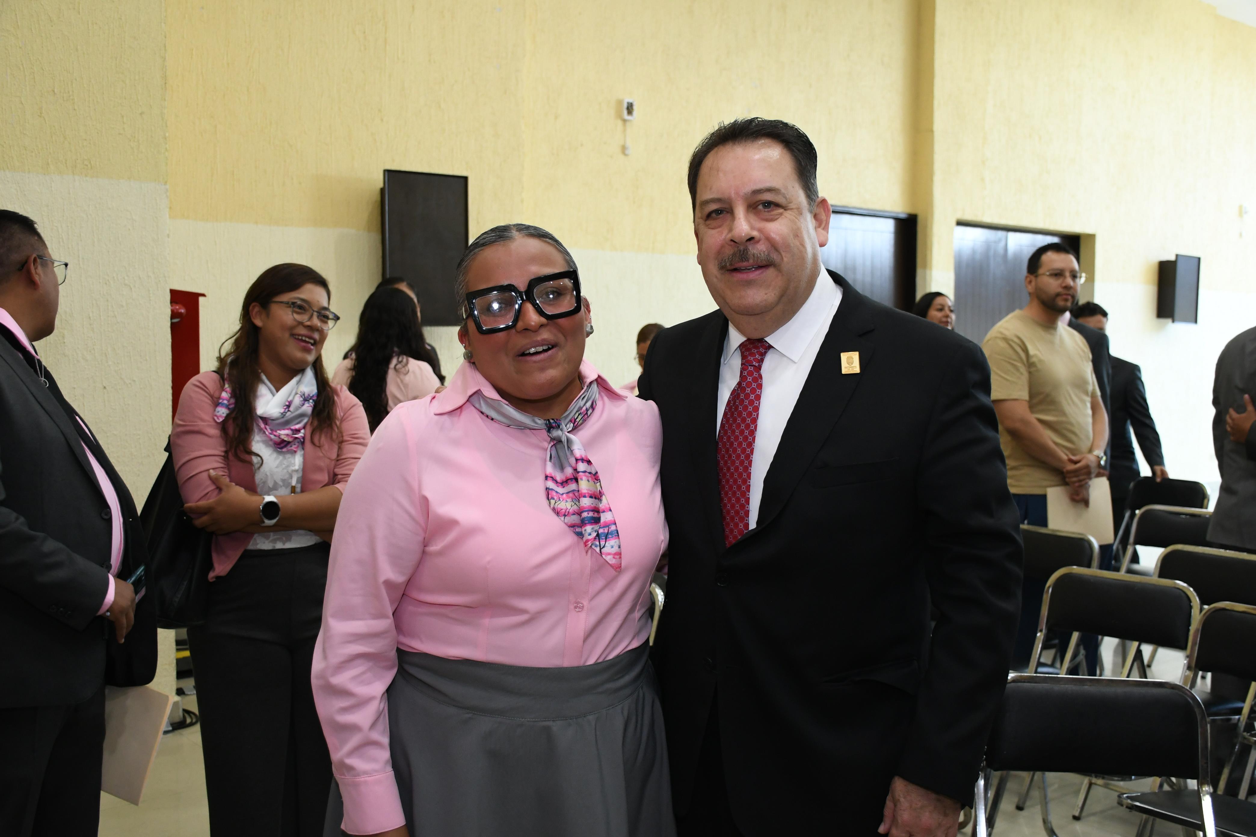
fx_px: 1256
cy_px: 418
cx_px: 628
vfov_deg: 36.9
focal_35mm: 36
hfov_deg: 53.1
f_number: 3.8
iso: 1250
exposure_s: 1/100
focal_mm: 24
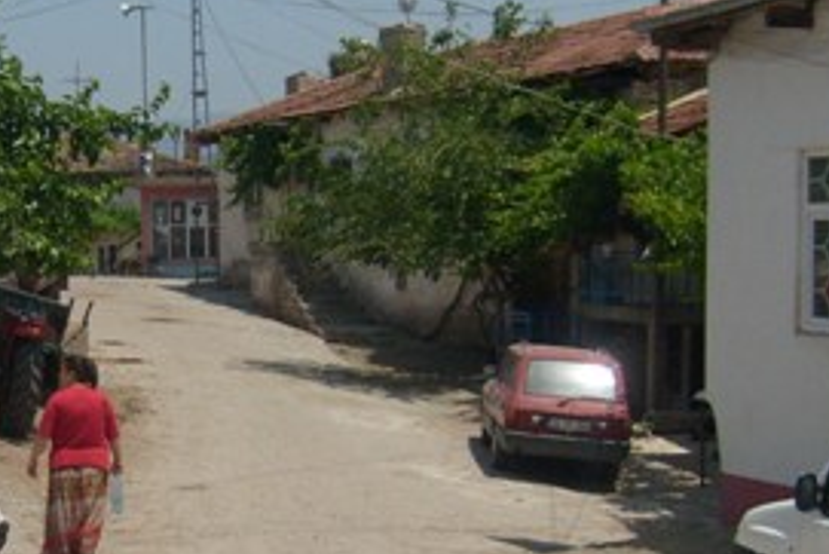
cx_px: 92
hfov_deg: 23.1
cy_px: 413
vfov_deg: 15.8
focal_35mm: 86
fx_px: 1981
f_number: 7.1
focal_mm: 5.8
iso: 80
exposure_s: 1/500
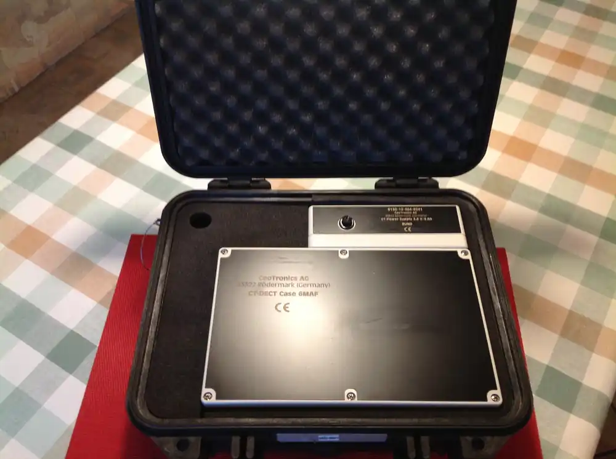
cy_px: 230
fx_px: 622
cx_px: 308
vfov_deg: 40.6
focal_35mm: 35
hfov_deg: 52.7
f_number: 2.4
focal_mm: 4.28
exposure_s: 1/15
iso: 100
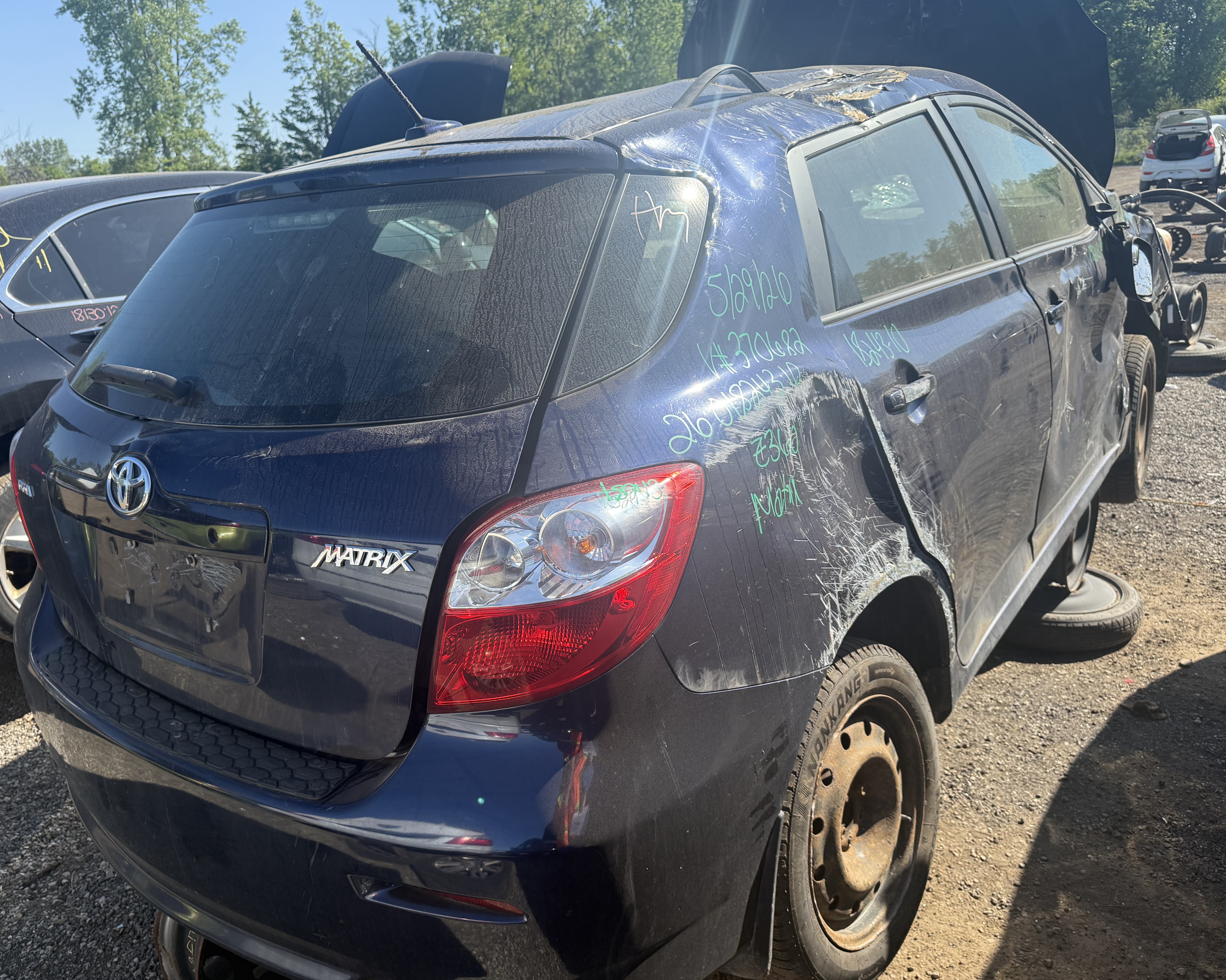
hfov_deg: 66.0
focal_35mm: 26
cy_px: 496
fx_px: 943
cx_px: 584
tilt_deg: -18.0
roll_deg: +3.7
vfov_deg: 54.9
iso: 100
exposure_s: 1/2611
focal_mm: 6.76
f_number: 1.78
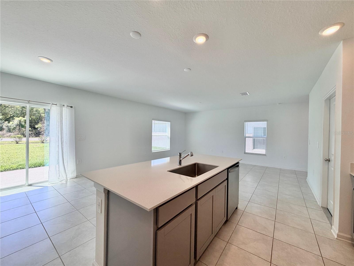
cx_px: 177
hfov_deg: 102.1
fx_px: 143
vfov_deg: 85.7
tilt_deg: -0.6
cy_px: 133
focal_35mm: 14
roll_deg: -1.3
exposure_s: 1/192
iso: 64
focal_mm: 2.22
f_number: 2.2
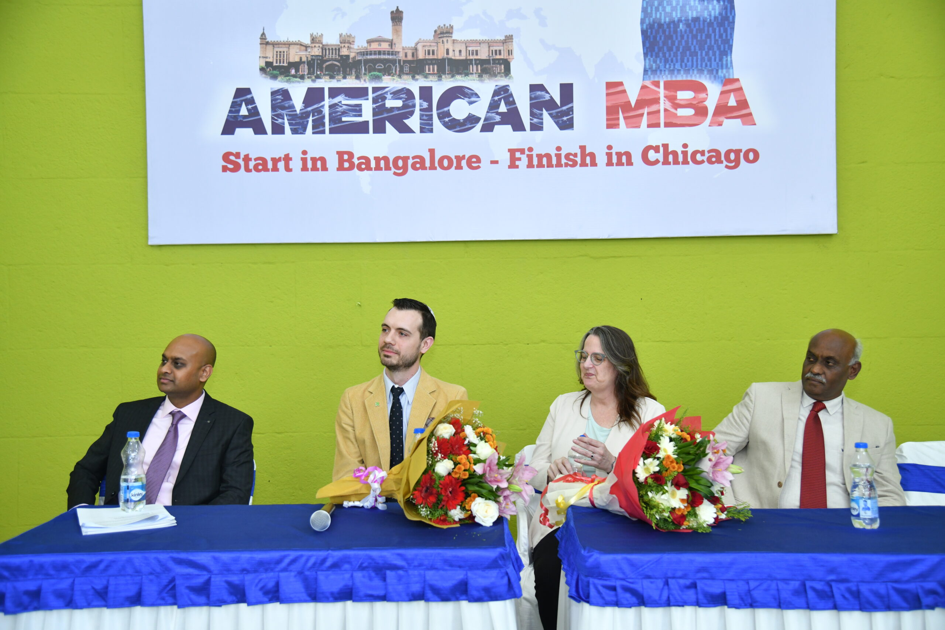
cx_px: 472
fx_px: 1050
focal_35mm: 40
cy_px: 315
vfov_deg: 33.4
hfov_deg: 48.5
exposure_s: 1/200
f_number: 4
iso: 1250
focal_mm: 40
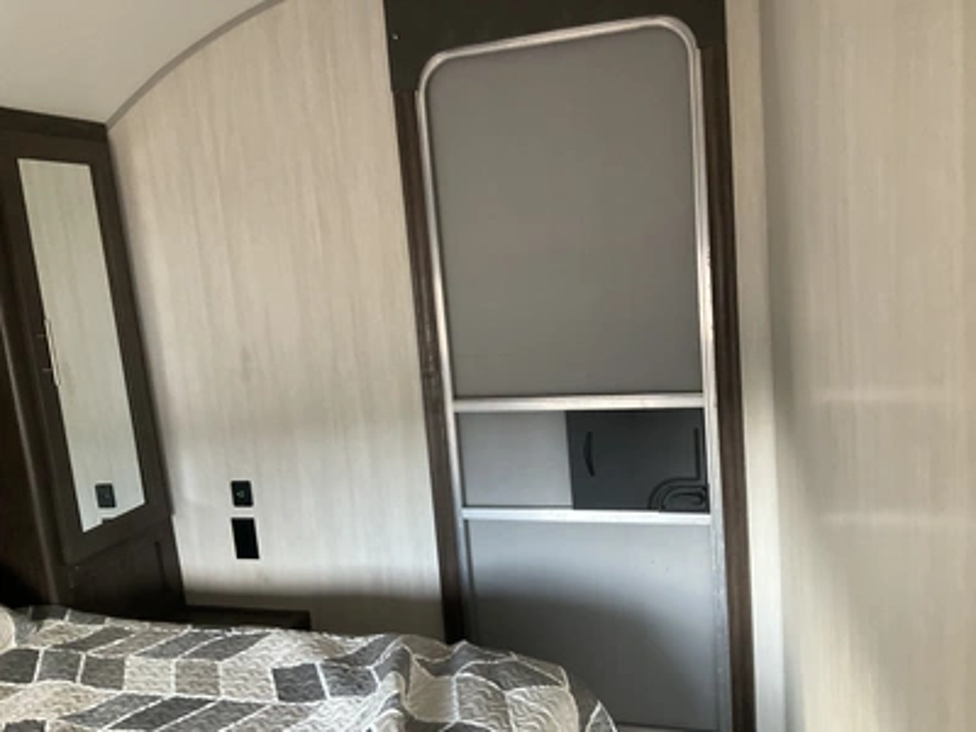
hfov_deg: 61.7
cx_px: 488
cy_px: 366
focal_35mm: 29
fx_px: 818
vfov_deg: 48.2
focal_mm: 3
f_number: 1.8
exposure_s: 1/60
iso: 200
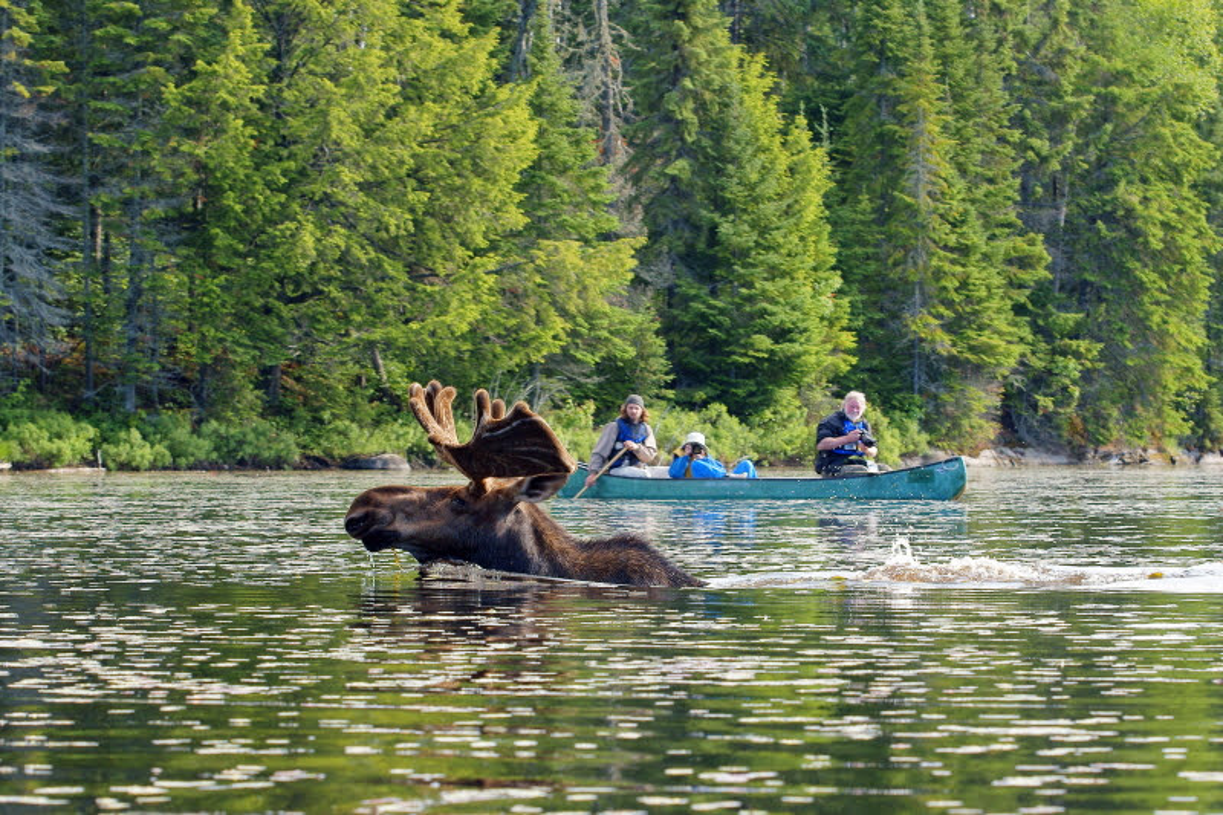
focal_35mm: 150
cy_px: 408
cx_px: 612
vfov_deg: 9.1
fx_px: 5094
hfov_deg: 13.7
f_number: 7.1
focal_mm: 100
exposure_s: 1/160
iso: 250
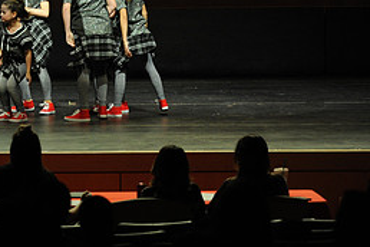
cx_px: 6
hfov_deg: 11.1
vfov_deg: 7.4
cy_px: 3
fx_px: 1891
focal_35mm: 184
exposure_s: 1/320
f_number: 2.8
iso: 1600
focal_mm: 82
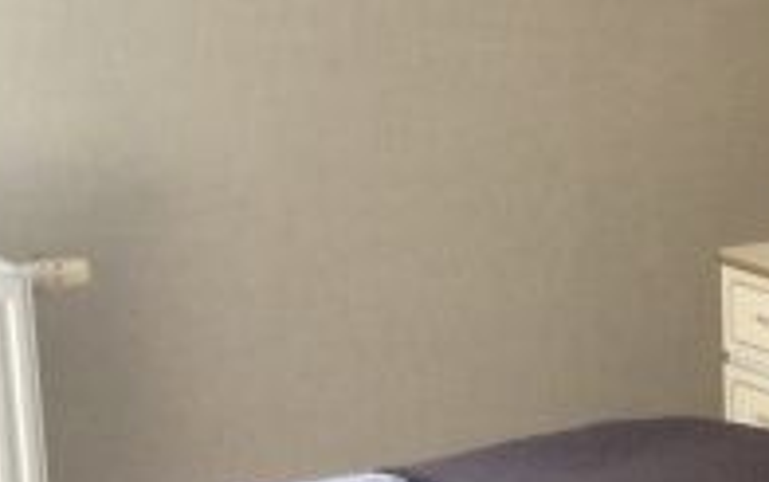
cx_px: 1197
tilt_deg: -13.7
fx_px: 2812
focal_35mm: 134
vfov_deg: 9.8
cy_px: 419
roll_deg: -2.2
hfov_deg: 14.4
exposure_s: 1/33
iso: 64
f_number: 2.4
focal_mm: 3.3
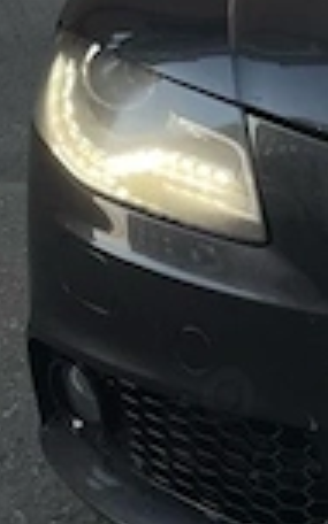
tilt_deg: -11.6
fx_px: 1559
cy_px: 7
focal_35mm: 109
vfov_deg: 18.6
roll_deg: -0.6
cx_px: 708
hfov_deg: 10.7
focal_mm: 4.2
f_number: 1.6
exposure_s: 1/121
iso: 50
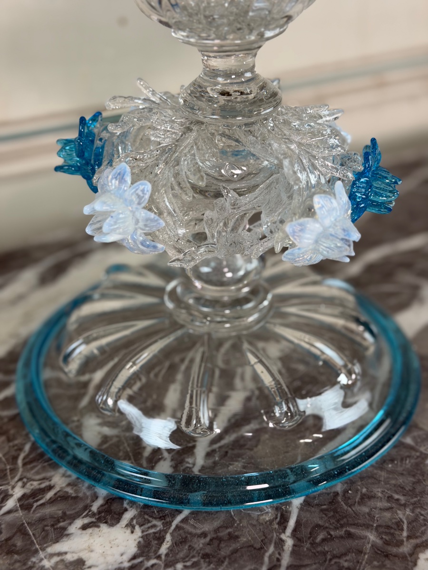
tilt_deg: -31.3
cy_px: 285
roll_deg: +0.0
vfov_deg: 39.7
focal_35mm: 48
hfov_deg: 30.3
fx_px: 791
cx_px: 214
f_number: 1.78
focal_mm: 6.76
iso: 64
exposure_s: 1/50
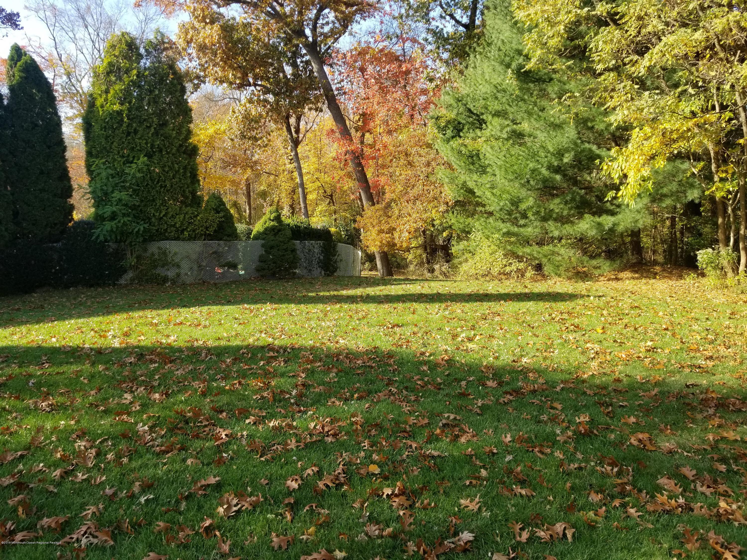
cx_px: 374
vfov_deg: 53.1
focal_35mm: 26
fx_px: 561
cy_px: 280
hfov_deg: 67.3
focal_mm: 4.25
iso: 50
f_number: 1.7
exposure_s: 1/532
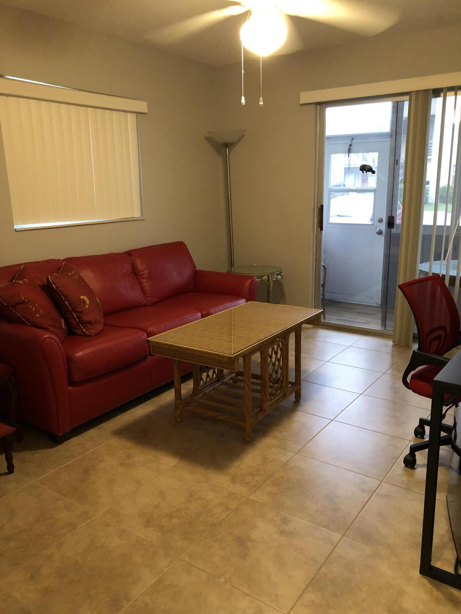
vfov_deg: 63.4
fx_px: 497
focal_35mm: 28
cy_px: 307
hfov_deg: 49.7
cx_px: 230
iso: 100
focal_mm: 3.99
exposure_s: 1/12
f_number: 1.8
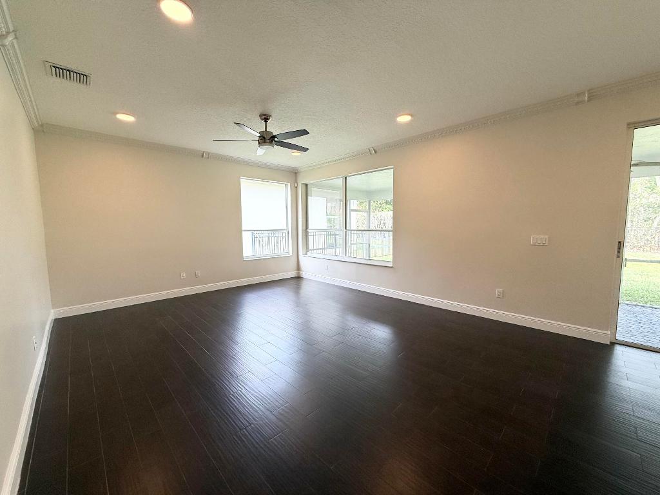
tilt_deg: -4.1
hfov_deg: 102.1
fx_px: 267
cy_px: 248
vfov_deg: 85.7
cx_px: 330
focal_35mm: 14
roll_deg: +0.6
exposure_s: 1/174
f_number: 2.2
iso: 64
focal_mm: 2.22
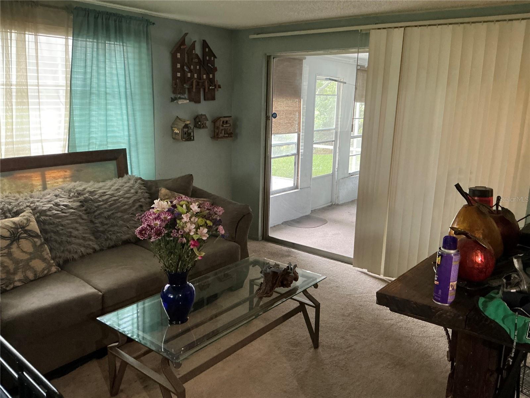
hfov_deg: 63.4
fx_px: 429
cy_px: 199
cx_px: 265
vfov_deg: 49.7
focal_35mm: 28
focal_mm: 3
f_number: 1.8
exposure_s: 1/40
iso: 250
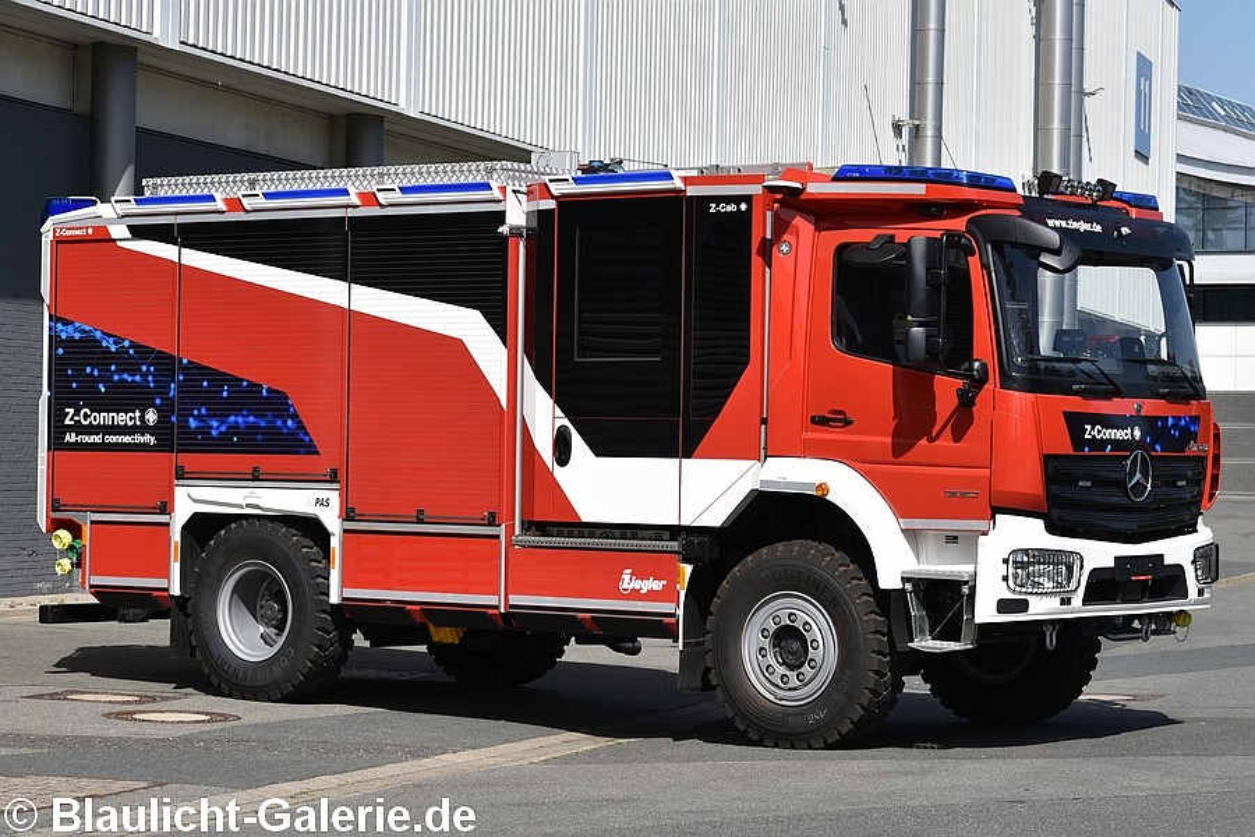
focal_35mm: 85
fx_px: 2963
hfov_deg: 23.9
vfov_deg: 16.1
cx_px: 628
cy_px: 418
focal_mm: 85
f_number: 10
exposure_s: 1/400
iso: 200
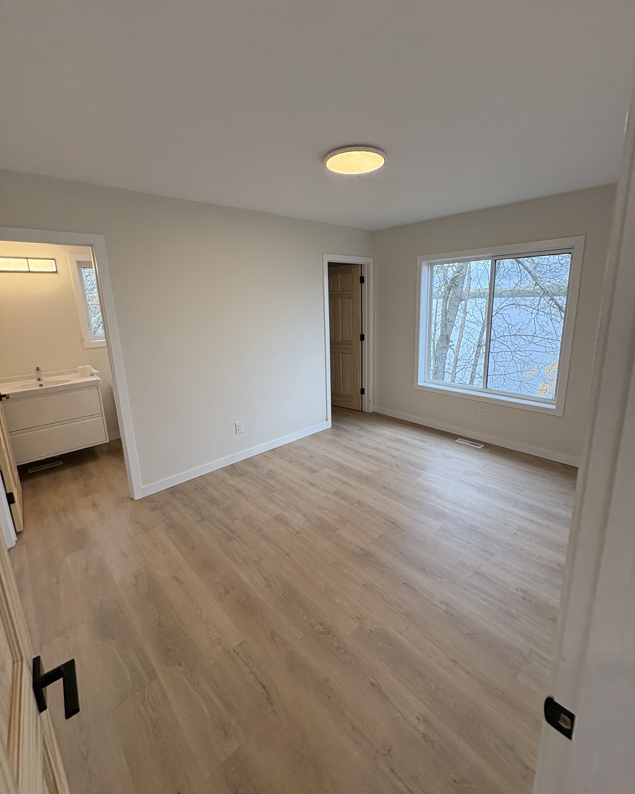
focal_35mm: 15
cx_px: 320
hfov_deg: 84.0
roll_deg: +0.4
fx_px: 352
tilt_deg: -11.6
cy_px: 376
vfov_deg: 96.7
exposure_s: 1/120
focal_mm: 2.22
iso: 200
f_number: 2.2
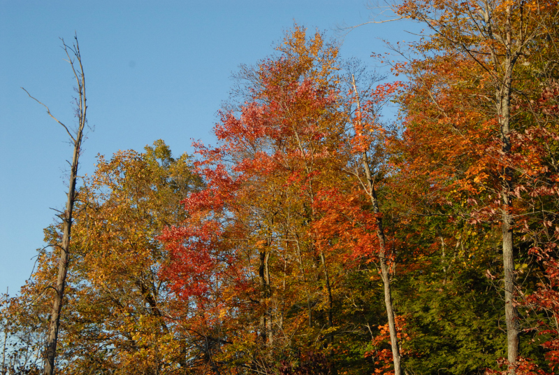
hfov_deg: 29.8
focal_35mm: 68
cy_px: 188
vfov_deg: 20.2
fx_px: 1050
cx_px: 280
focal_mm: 45
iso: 800
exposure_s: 1/500
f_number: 11
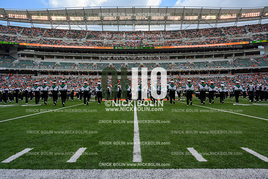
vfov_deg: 53.2
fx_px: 179
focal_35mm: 24
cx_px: 134
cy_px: 90
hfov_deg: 73.7
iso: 80
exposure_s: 1/125
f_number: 7.1
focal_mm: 24
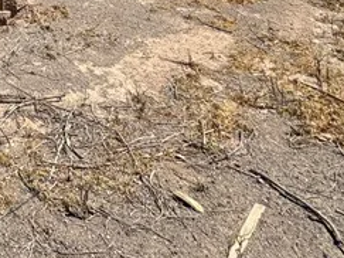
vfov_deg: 18.1
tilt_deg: +5.8
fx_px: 586
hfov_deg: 27.1
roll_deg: +3.5
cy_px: -240
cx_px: -112
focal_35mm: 59
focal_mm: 2.22
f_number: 2.2
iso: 50
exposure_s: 1/2146
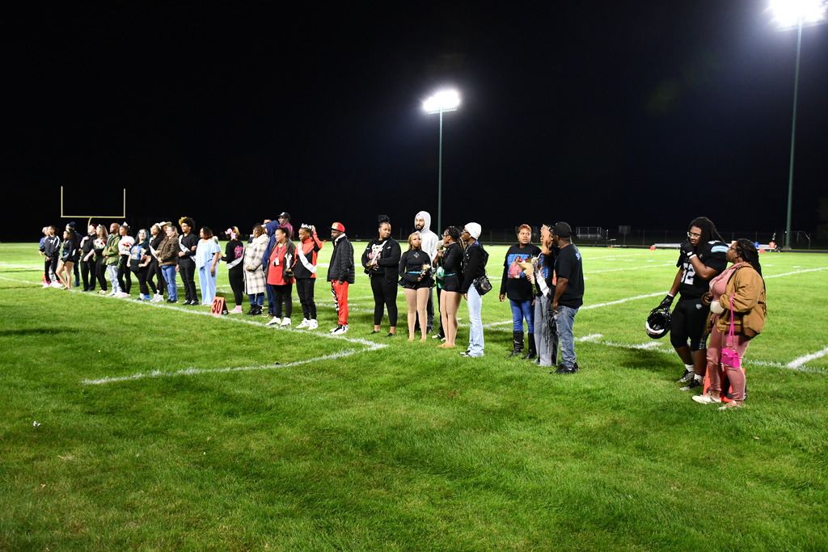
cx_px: 414
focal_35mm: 30
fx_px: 690
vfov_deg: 43.6
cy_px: 276
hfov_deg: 61.9
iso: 2800
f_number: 3.5
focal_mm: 20
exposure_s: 1/125
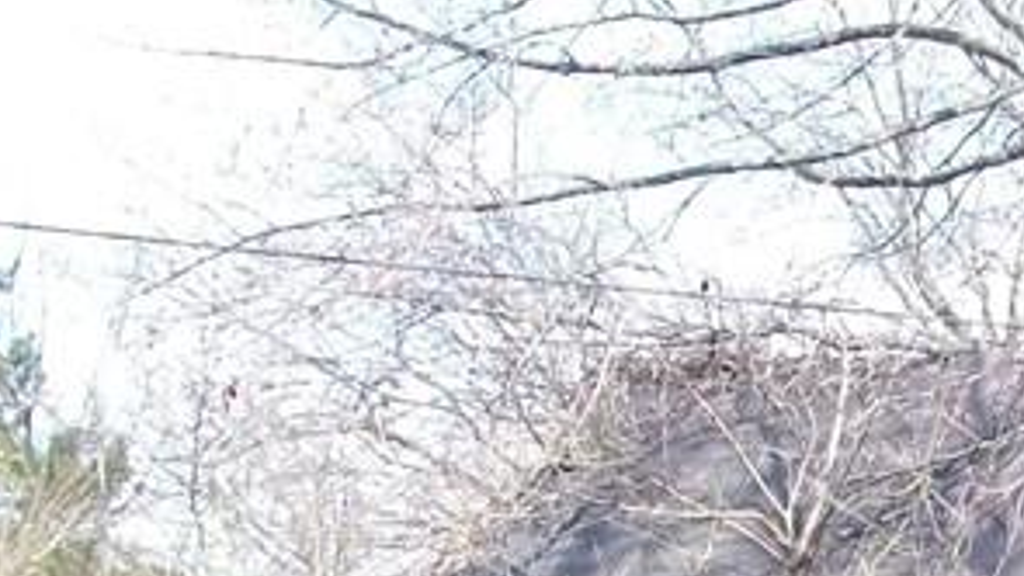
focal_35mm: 121
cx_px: 1319
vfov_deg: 9.5
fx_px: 3286
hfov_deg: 16.7
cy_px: 1051
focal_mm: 5.7
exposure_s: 1/250
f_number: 2.9
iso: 80
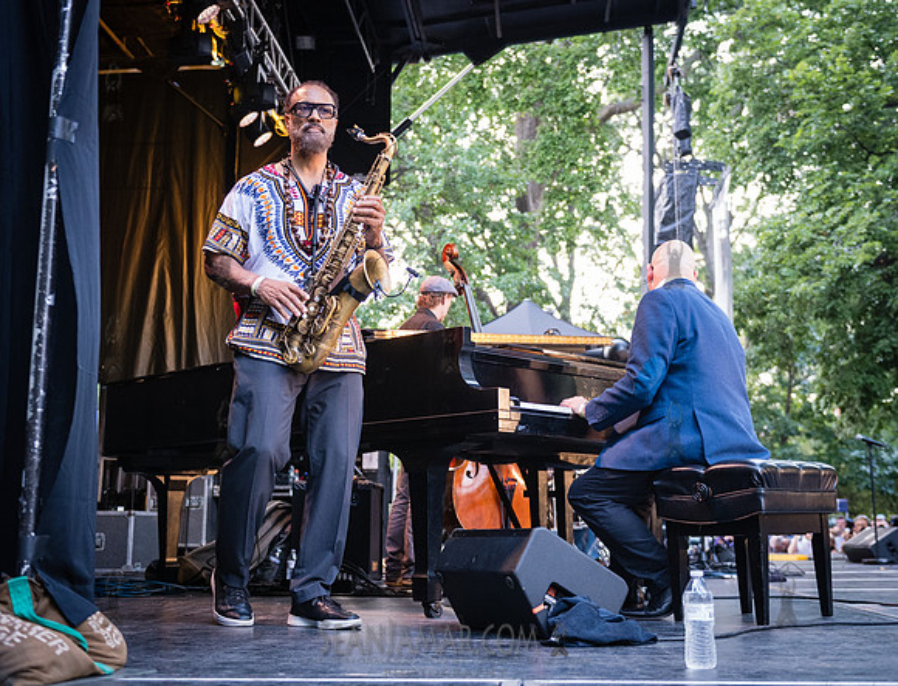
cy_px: 320
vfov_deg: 33.2
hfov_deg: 42.6
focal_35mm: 44
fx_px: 1151
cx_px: 461
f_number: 2.8
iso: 2000
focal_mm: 34
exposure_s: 1/800
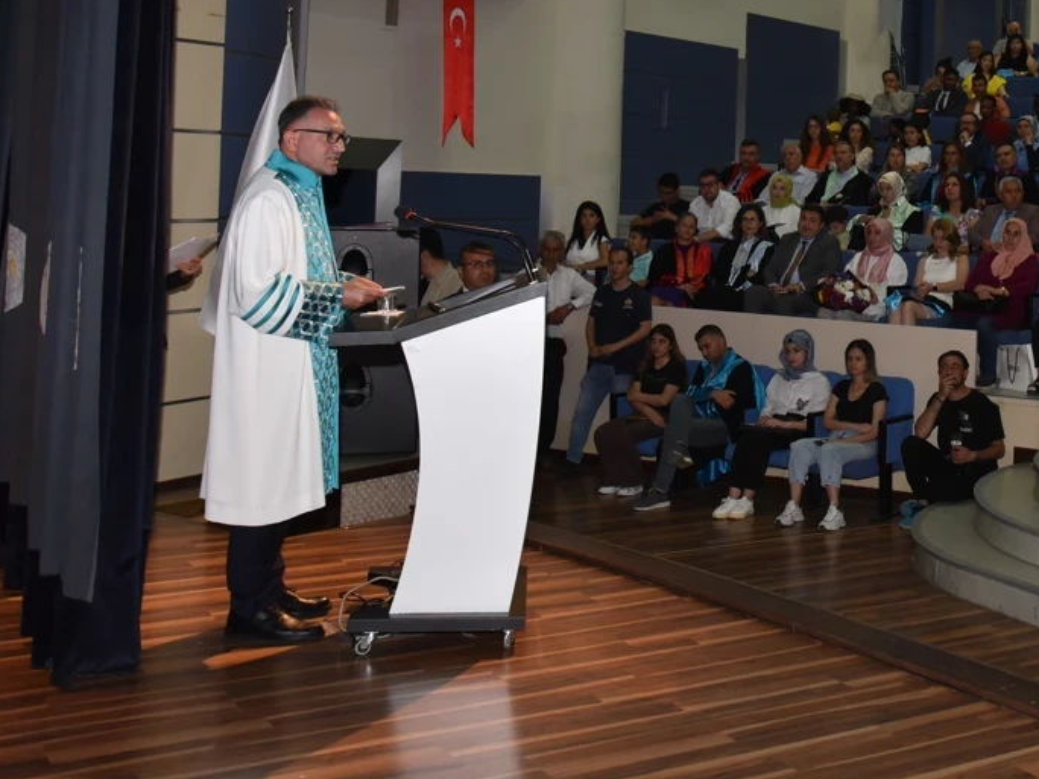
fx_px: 1561
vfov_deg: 27.4
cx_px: 962
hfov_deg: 34.5
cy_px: 136
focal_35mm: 52
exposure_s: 1/60
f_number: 8
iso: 1600
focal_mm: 28
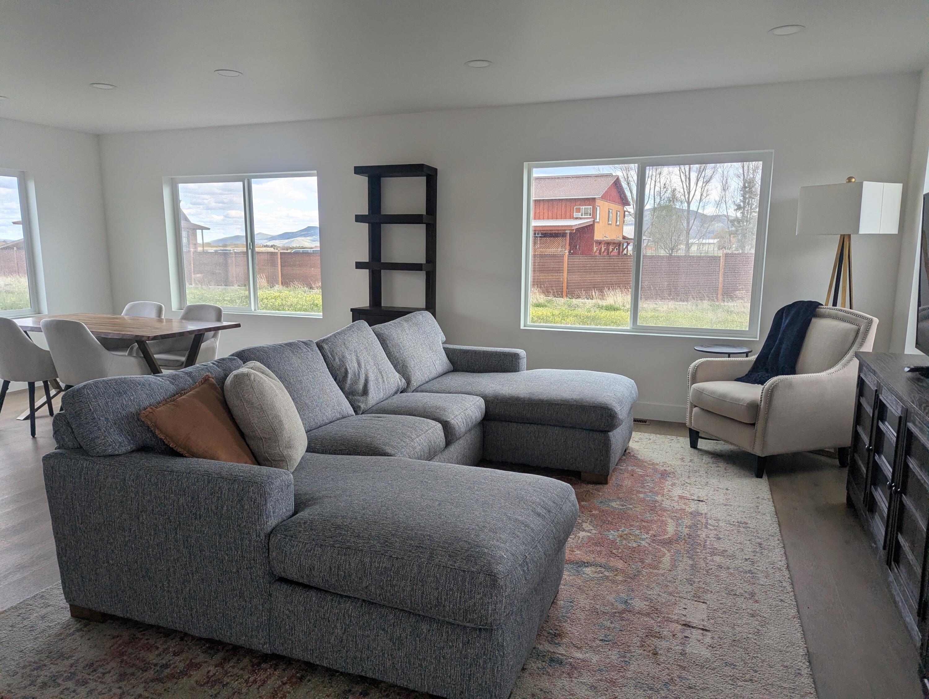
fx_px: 645
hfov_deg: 71.5
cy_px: 350
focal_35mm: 24
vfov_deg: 56.9
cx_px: 464
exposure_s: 1/555
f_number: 1.85
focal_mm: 6.81
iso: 48
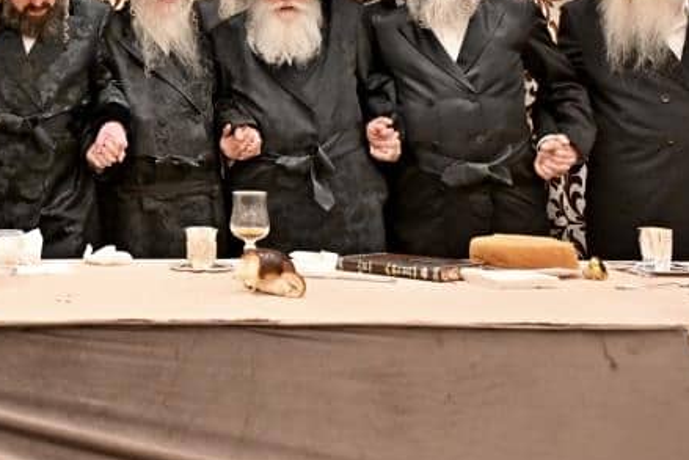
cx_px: 30
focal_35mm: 56
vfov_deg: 23.3
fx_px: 1072
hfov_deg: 33.2
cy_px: 12
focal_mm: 24
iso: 1250
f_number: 4
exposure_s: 1/200
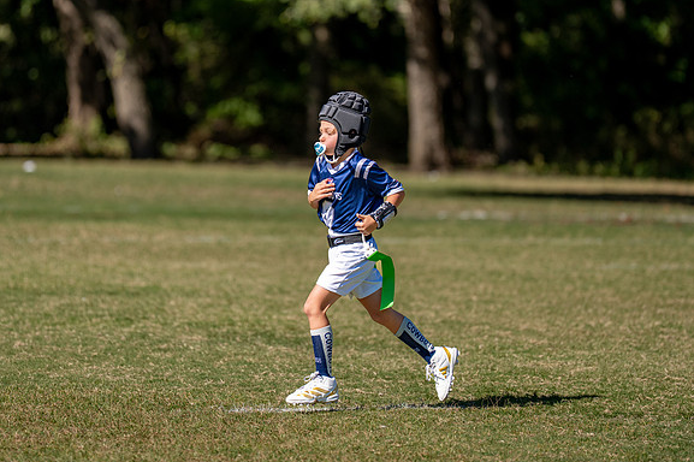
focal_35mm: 283
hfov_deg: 7.3
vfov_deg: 4.8
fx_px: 5452
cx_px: 314
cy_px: 157
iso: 160
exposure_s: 1/3200
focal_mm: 200
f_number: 2.8
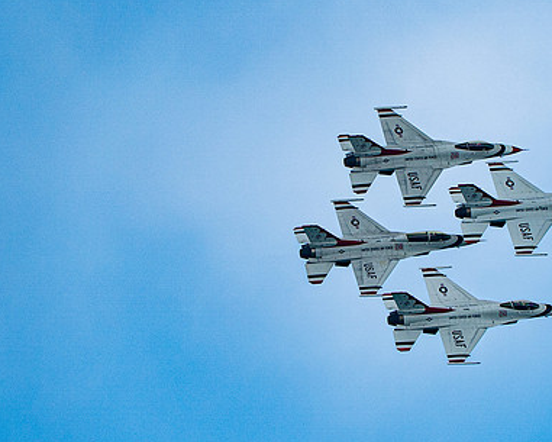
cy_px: 259
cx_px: 404
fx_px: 15442
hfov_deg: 2.0
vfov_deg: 1.6
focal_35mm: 945
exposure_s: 1/1250
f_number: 9
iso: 640
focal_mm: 400
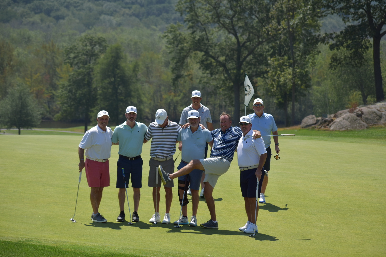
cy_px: 128
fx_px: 1769
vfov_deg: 8.3
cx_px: 193
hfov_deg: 12.5
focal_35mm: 165
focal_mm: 110
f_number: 5.6
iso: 200
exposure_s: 1/2000
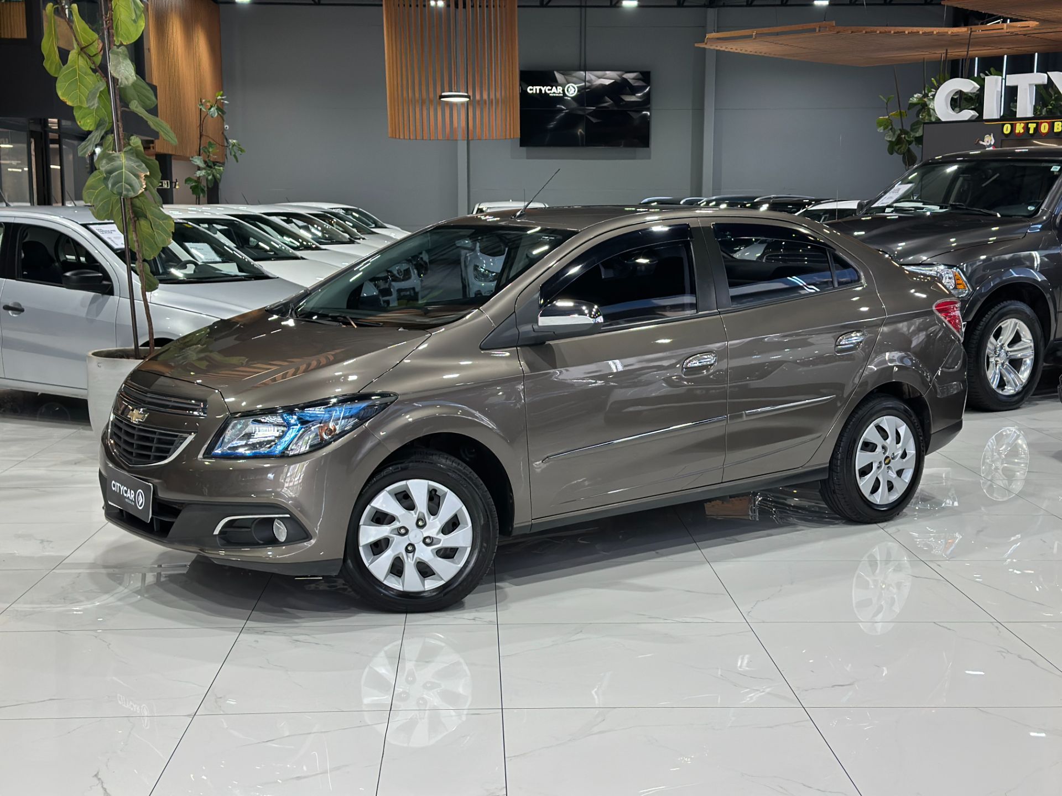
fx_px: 1473
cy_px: 398
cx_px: 531
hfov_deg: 39.7
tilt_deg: -8.2
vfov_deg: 30.3
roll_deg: -0.2
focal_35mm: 48
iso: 160
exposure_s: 1/120
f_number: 1.78
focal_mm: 6.86
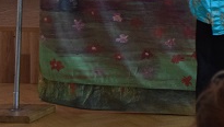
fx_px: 1237
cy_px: -72
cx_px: 406
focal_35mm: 208
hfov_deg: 9.8
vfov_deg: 5.8
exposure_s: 1/60
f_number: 4.2
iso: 1600
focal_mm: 34
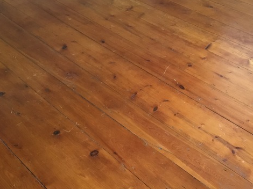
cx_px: 155
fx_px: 321
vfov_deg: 32.8
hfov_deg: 42.7
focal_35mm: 44
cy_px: 84
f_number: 2.4
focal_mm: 3.3
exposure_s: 1/24
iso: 200
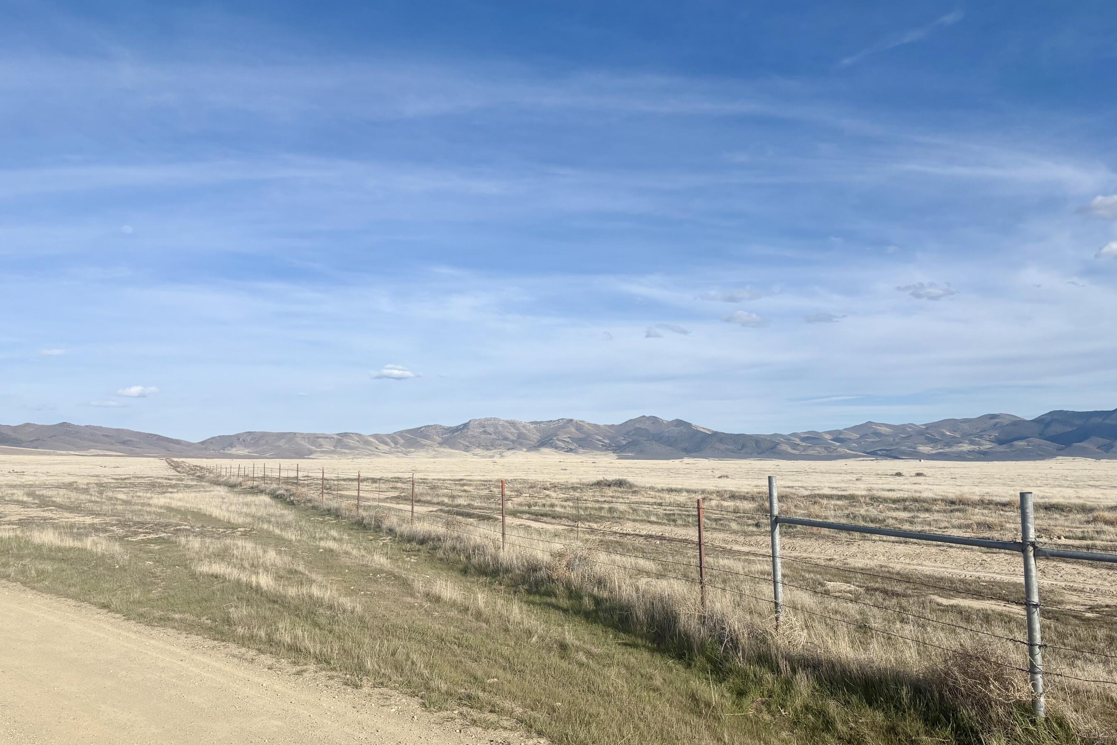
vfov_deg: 43.6
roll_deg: +1.5
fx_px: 931
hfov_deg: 61.9
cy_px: 391
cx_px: 557
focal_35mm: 30
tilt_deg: +5.5
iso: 50
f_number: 1.6
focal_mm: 5.96
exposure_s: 1/5348
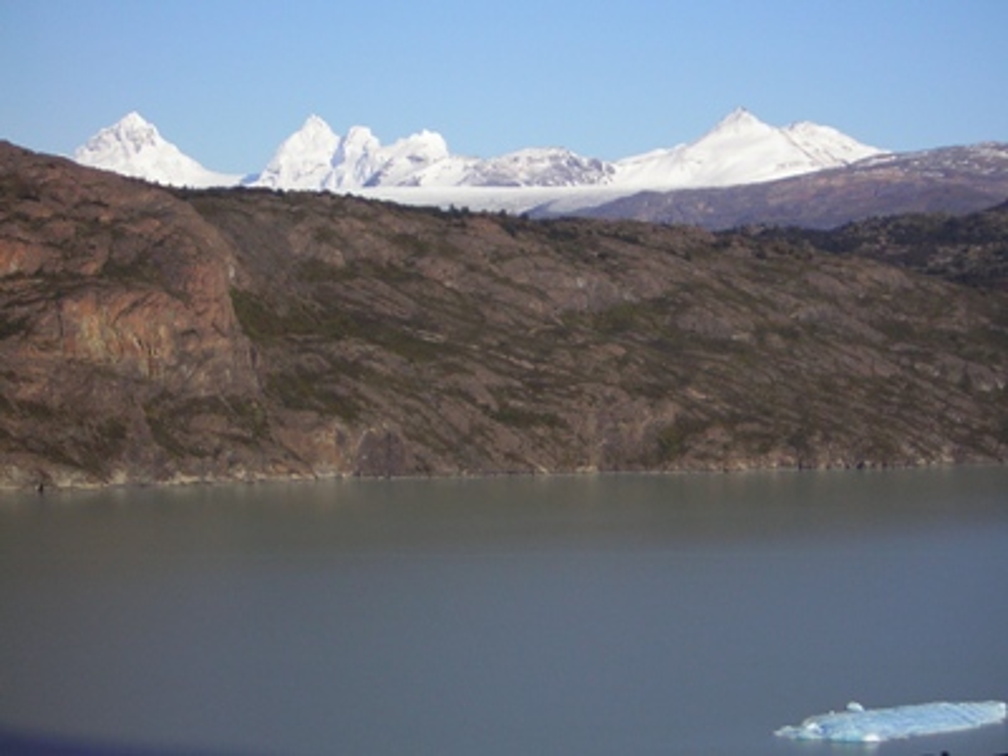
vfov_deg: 13.7
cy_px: 378
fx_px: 3145
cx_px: 504
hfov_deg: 18.2
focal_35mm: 108
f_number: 4.7
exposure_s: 1/717
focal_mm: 14.1
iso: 50
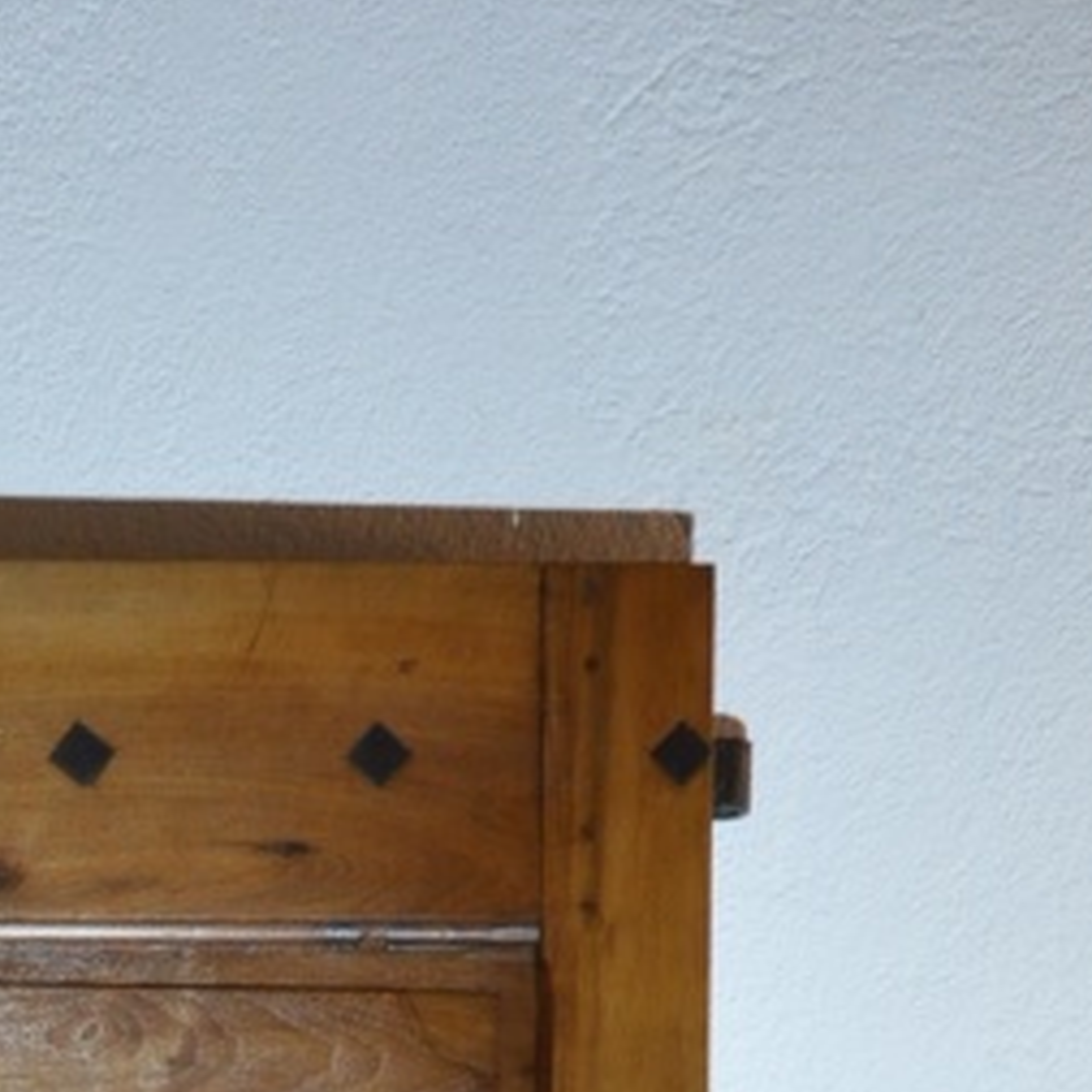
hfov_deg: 8.8
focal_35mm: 193
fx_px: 6888
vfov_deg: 8.5
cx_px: -576
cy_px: 2408
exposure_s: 1/40
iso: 800
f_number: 6.3
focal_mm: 32
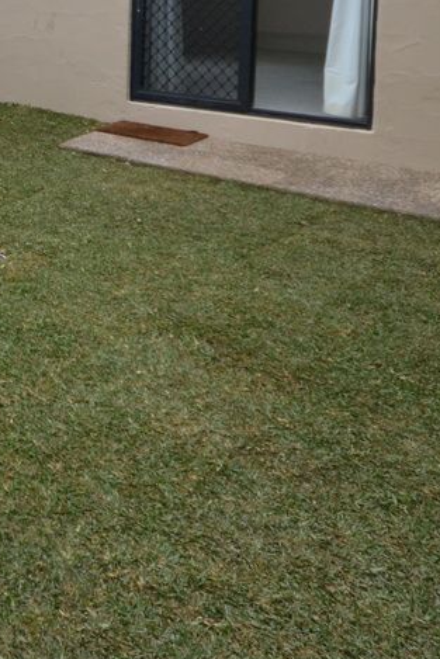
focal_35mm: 48
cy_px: 4
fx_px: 879
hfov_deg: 22.2
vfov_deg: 37.0
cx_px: -250
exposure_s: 1/125
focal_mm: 10
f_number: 5.6
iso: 180
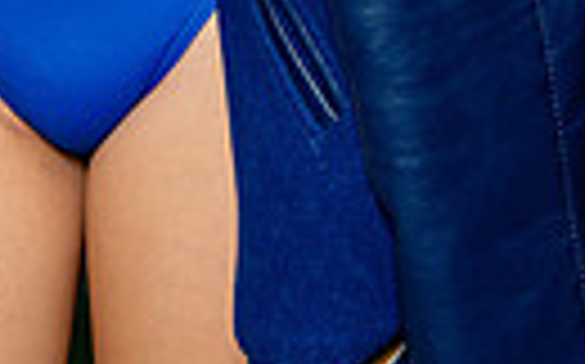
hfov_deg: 10.6
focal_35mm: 197
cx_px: -4
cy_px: -611
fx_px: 3138
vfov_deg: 6.2
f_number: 8
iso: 1600
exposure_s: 1/250
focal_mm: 56
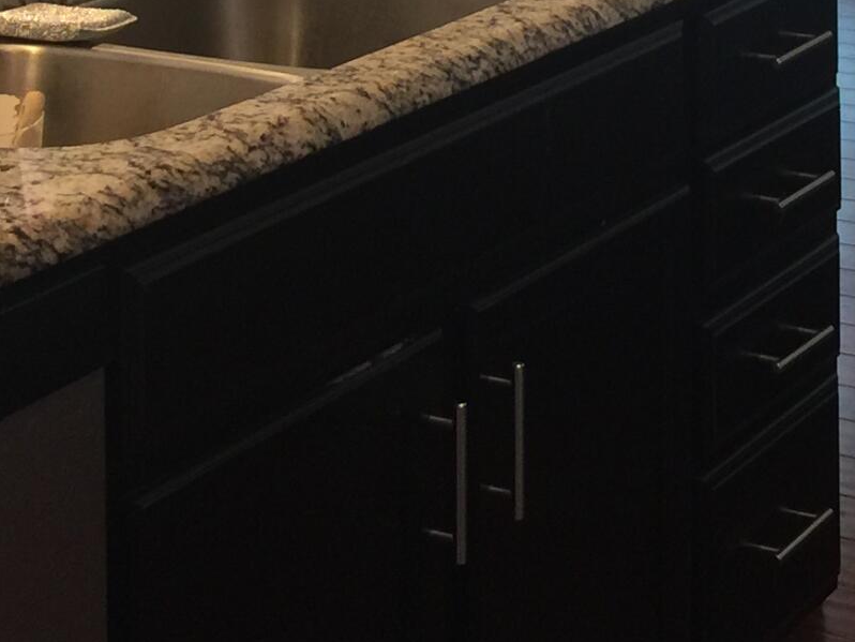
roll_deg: -0.5
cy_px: -377
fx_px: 2693
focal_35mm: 109
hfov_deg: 17.9
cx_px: 662
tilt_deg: -4.0
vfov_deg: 12.8
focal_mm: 4.15
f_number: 2.2
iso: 40
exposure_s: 1/15
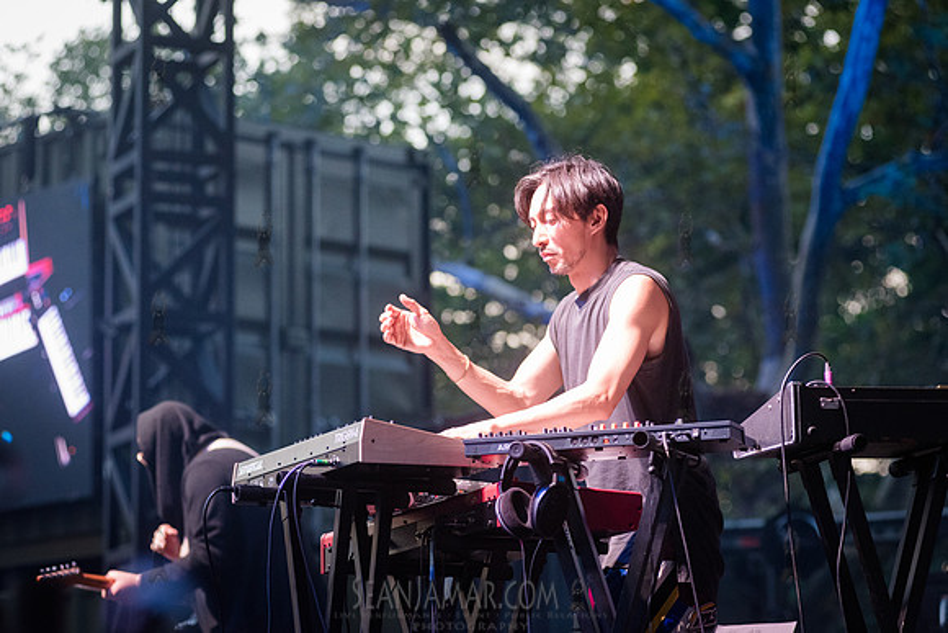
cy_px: 316
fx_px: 3336
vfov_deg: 10.8
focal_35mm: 127
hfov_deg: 16.2
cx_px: 474
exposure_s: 1/500
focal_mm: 125
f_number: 4
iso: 5000
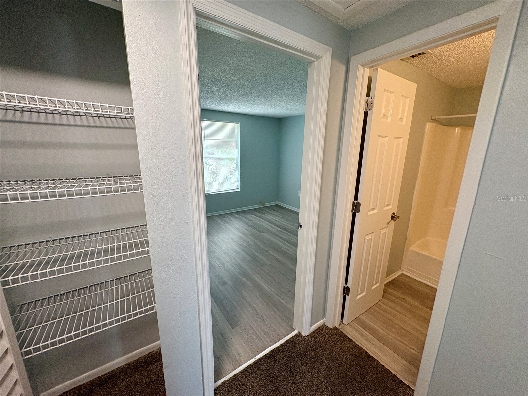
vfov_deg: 85.7
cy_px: 198
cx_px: 264
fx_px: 214
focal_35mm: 14
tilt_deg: -13.2
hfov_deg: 102.1
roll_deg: +0.2
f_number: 2.2
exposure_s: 1/120
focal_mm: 2.22
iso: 200
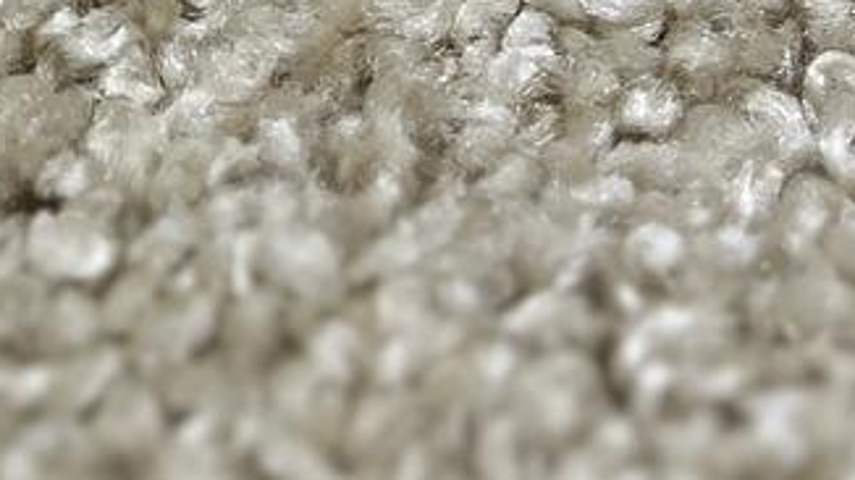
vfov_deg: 8.3
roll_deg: -0.7
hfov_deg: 14.7
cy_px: -428
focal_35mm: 139
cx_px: -288
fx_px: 3150
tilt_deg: -39.5
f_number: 1.5
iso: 50
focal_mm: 5.7
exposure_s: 1/100
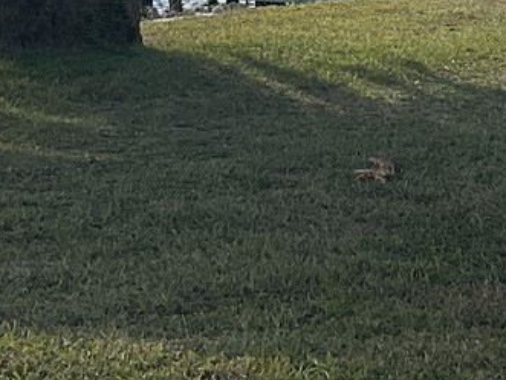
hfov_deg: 14.1
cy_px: -308
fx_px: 2049
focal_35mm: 140
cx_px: 303
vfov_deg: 10.0
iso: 16
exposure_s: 1/3322
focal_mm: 3
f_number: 1.8
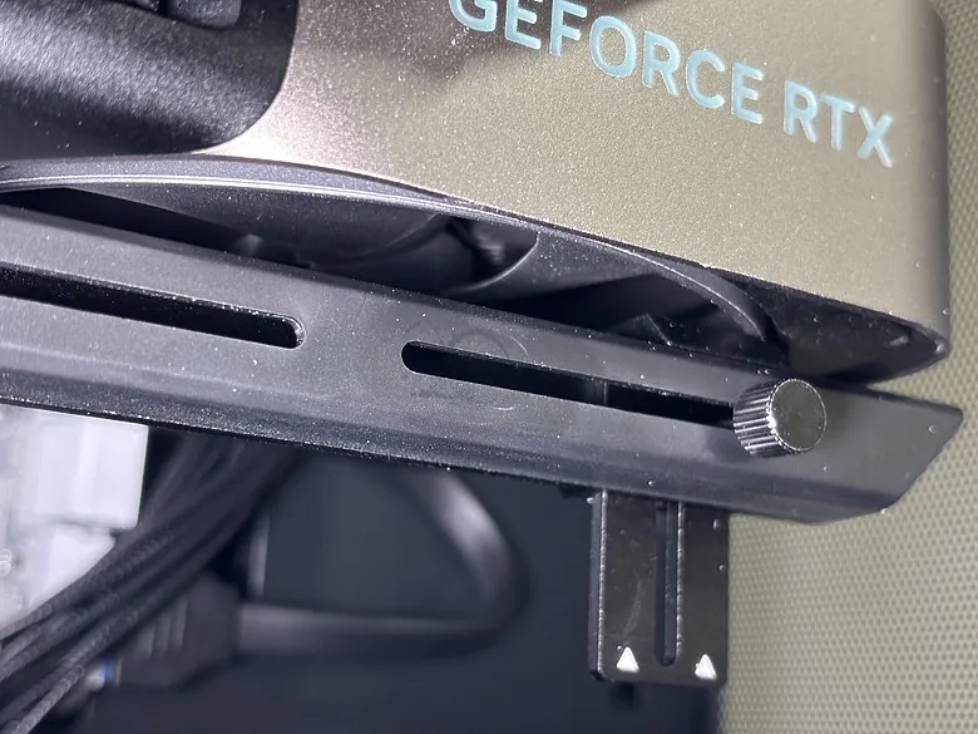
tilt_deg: +13.9
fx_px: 1469
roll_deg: -3.2
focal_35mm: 52
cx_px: 489
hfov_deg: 36.8
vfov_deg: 28.0
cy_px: 367
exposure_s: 1/30
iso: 250
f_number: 1.6
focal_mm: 5.96
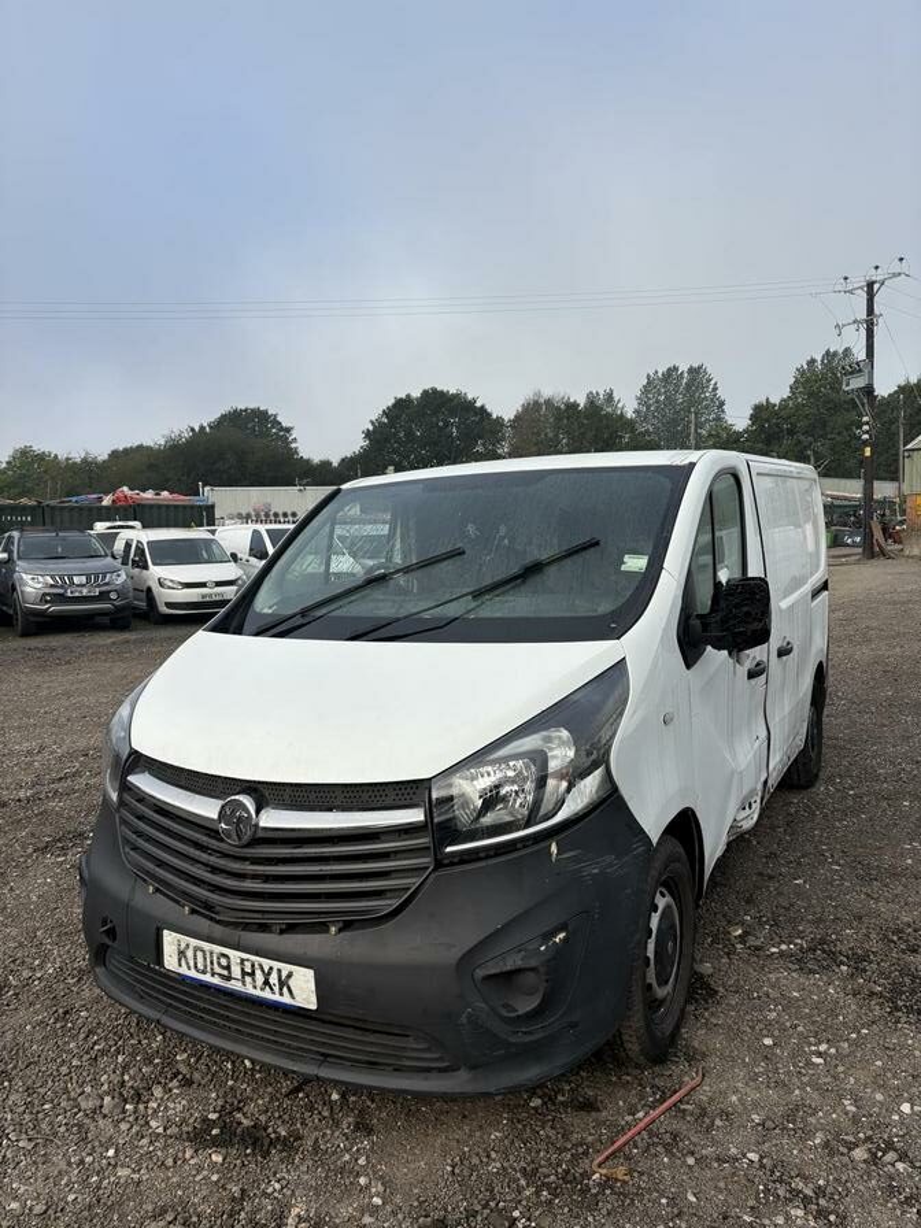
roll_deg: +0.8
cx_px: 460
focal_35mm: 26
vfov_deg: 67.3
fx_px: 922
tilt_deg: -5.3
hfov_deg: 53.1
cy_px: 614
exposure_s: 1/1901
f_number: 1.6
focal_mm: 5.96
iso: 50
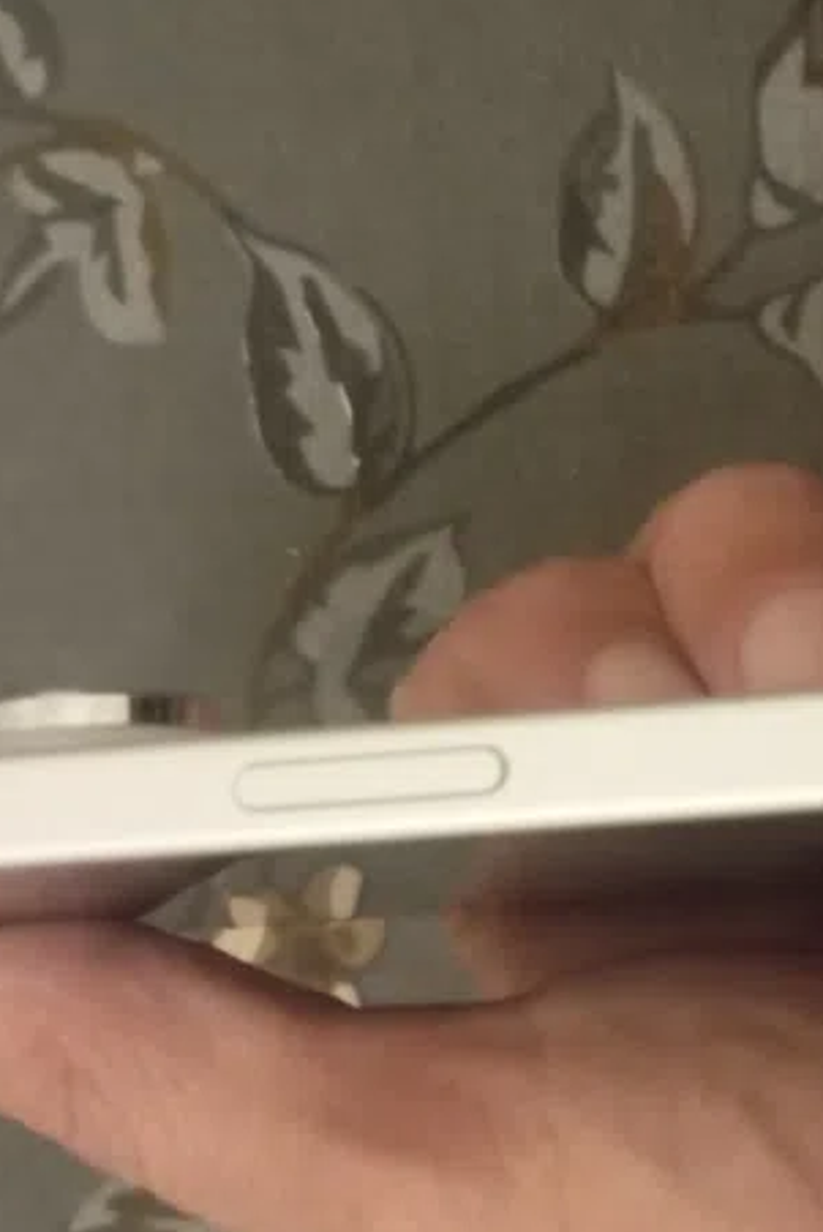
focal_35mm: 66
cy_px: 647
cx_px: 766
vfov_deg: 30.5
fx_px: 2260
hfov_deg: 20.2
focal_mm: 4.22
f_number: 1.8
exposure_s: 1/17.1
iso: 2445
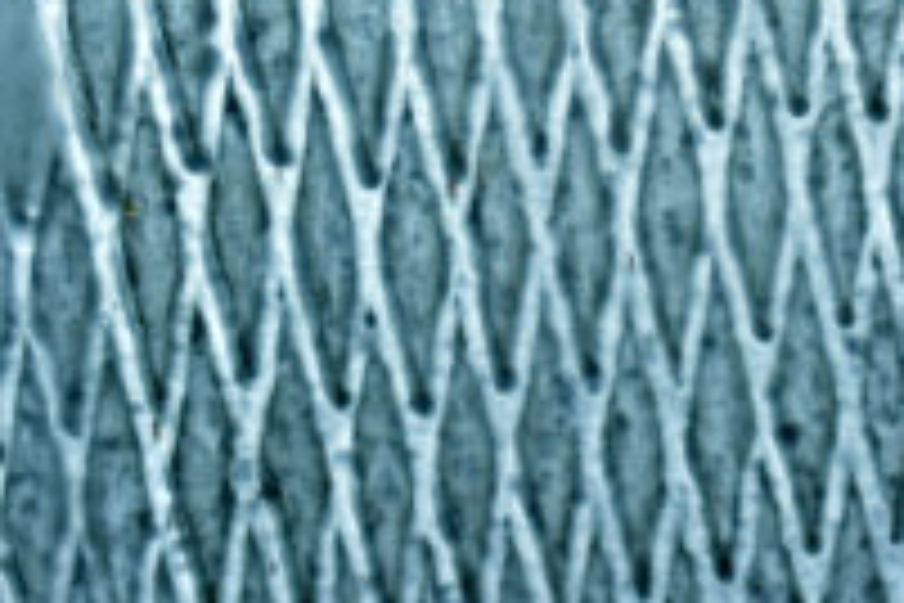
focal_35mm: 183
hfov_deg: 11.1
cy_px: -266
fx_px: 4595
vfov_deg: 7.4
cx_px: 1052
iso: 100
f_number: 3.2
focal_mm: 40
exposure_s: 1/80
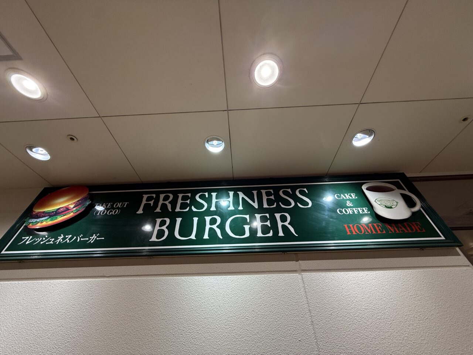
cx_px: 236
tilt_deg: +41.0
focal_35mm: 14
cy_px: 178
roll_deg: +0.1
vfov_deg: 85.7
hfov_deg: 102.1
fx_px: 191
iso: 125
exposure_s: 1/100
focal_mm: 2.22
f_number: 2.2
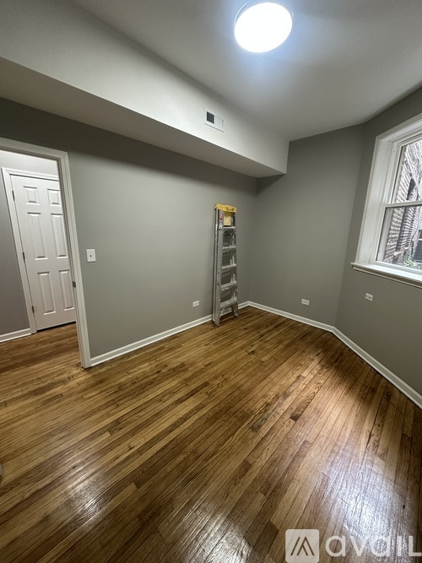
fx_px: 228
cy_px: 282
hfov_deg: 85.7
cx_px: 211
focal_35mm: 14
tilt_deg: -12.6
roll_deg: -2.1
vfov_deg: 102.1
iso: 250
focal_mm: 2.22
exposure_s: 1/60
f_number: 2.2
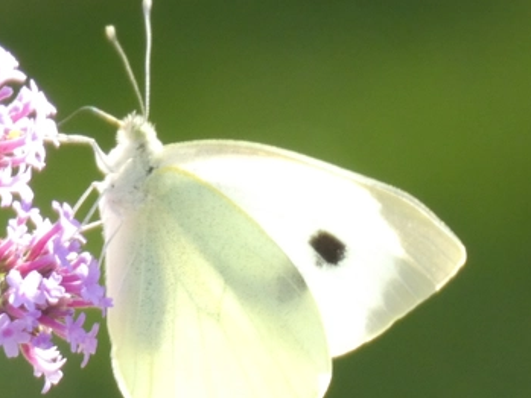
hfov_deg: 1.7
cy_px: 219
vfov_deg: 1.3
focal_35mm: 1178
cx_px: 90
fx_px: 18076
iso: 320
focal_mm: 115
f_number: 5.6
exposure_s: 1/100
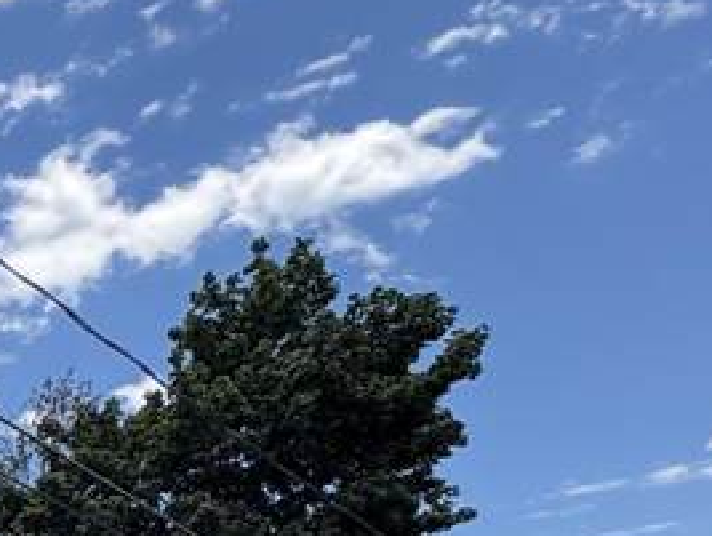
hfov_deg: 19.3
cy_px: 952
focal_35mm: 67
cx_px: -656
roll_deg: +2.6
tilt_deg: +0.8
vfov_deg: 17.8
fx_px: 1380
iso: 50
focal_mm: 2.22
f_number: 2.2
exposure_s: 1/968
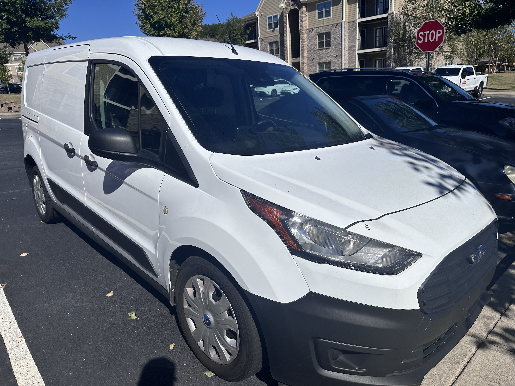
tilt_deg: -16.2
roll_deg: +2.7
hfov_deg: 71.6
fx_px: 357
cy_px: 193
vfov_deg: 56.8
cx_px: 258
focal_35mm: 24
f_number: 1.78
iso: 80
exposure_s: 1/15625
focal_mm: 6.86
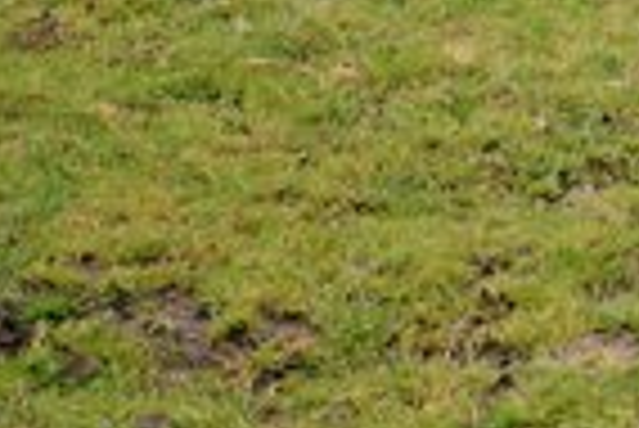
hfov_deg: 8.3
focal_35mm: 231
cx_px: 1422
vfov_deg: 5.8
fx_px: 4104
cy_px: -433
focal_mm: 35
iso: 800
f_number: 8
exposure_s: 1/250
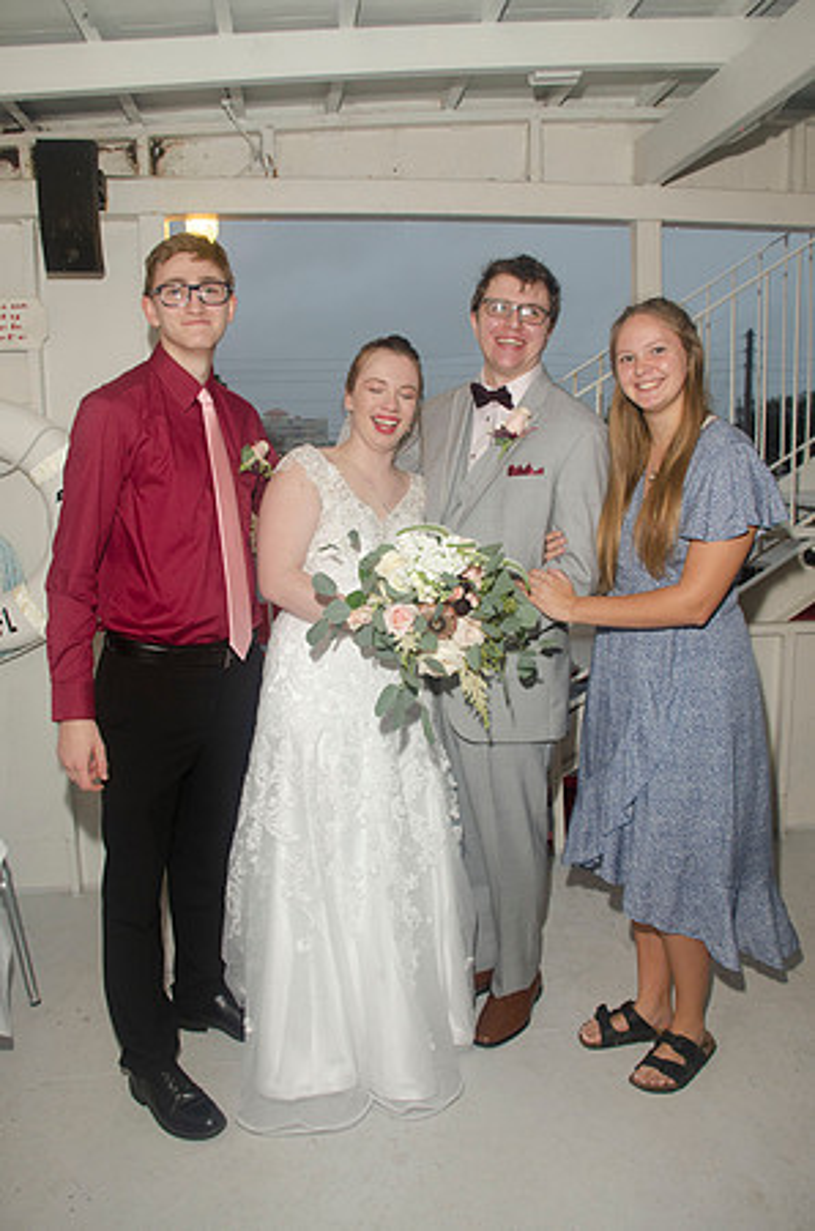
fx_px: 921
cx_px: 408
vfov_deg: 67.5
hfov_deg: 47.7
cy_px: 616
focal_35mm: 27
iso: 400
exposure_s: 1/60
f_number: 5.6
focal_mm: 18
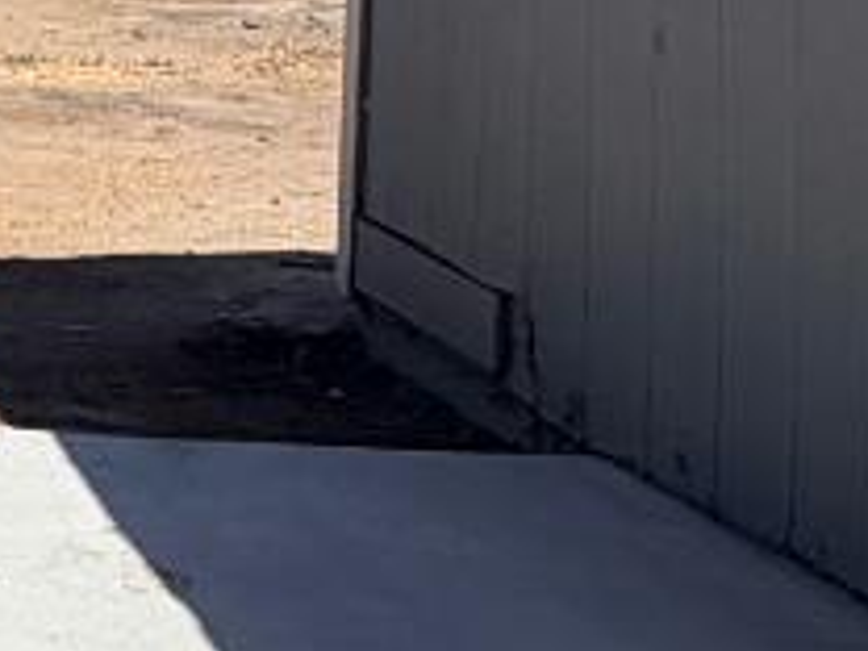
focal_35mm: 101
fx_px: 2533
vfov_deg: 14.4
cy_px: -2
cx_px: -864
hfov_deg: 15.5
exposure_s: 1/1125
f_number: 2.2
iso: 20
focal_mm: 2.22
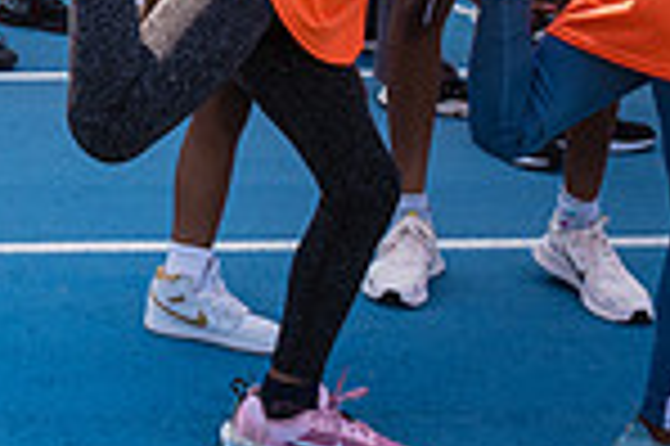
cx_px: -509
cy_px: -187
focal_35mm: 119
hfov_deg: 15.1
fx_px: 2212
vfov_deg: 11.1
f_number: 5.6
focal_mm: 24
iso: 400
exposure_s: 1/320
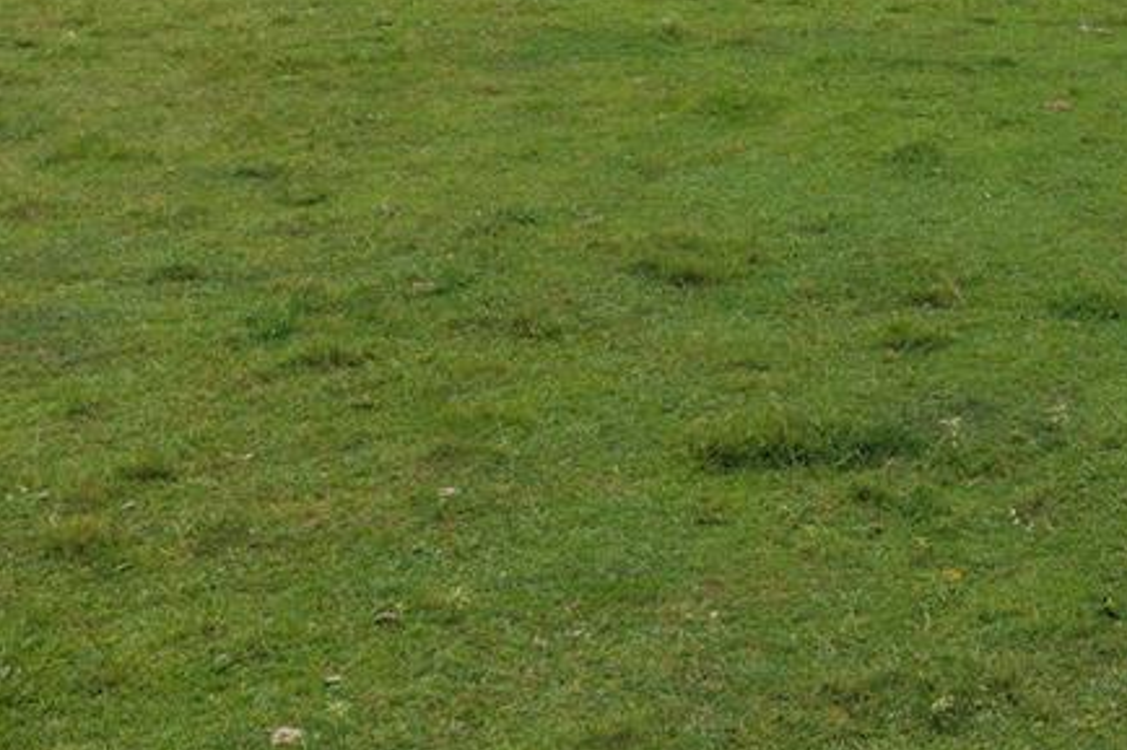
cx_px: 1285
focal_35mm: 66
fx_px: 2065
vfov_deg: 19.8
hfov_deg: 27.5
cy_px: -42
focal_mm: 14.45
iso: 250
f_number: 2.8
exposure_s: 1/1600
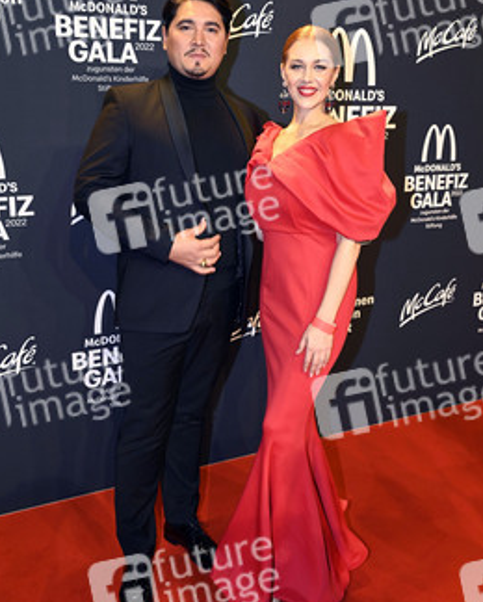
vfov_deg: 48.4
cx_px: 238
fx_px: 670
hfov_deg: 39.6
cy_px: 303
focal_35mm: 38
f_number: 6.3
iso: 500
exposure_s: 1/60
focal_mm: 32.5
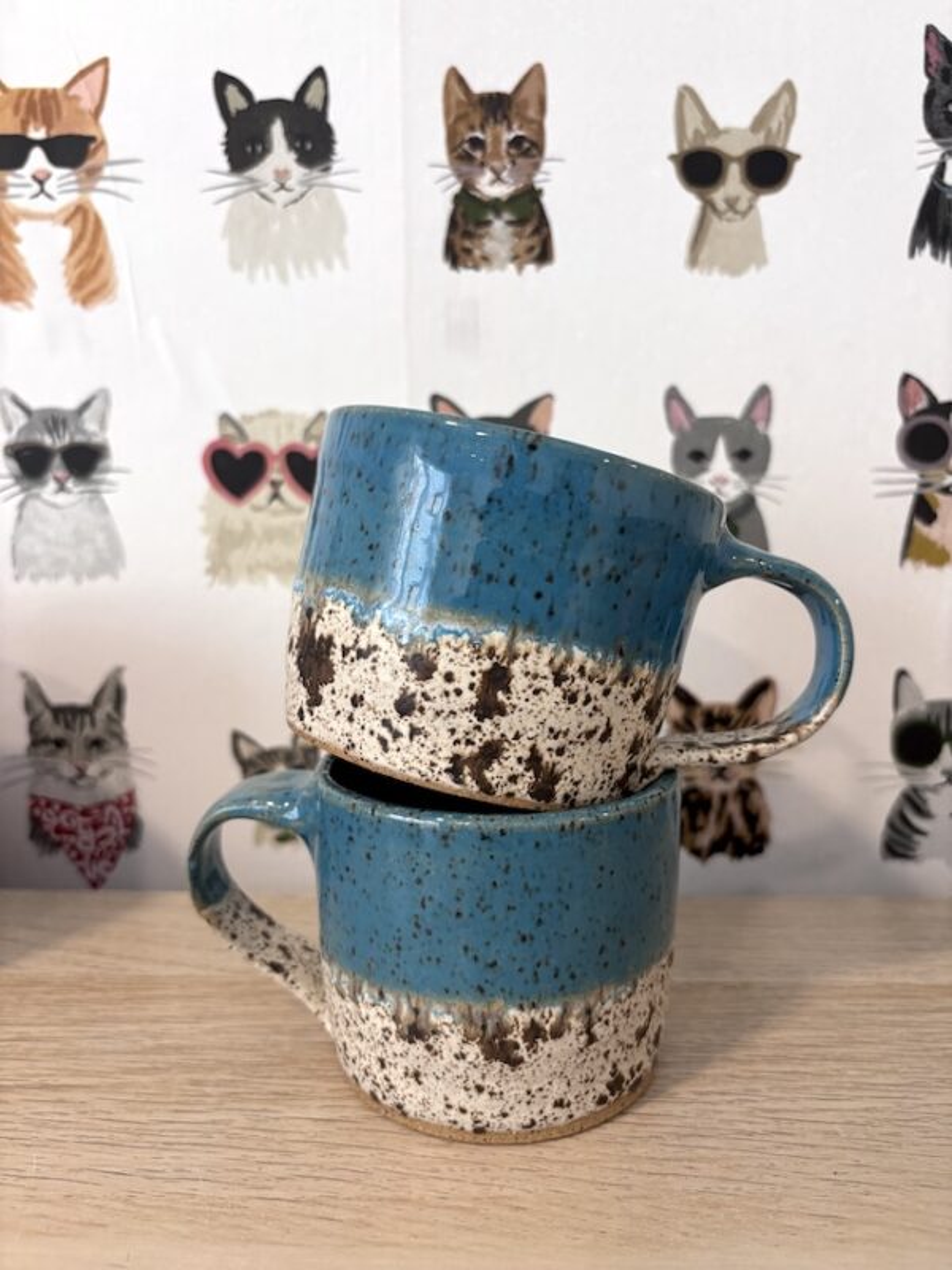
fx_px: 953
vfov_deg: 67.3
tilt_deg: -8.9
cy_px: 635
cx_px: 476
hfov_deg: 53.1
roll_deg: -0.6
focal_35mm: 26
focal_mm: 5.96
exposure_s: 1/60
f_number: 1.6
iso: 200
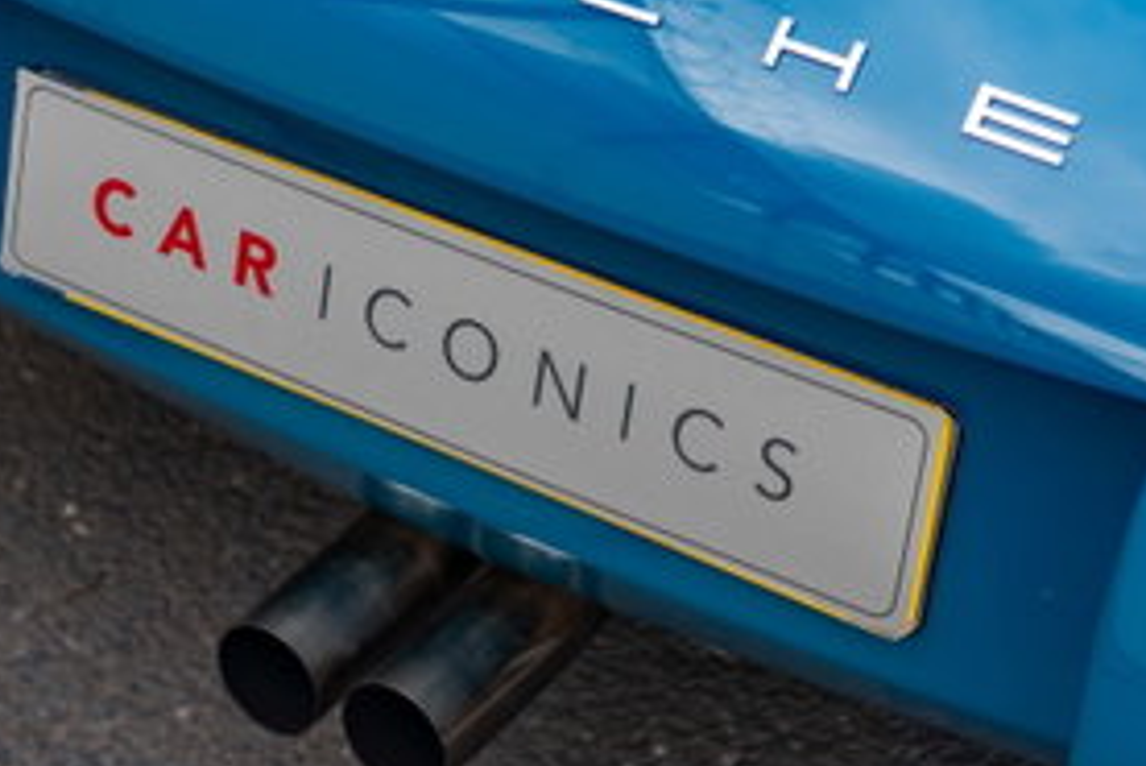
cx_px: 596
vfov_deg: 13.9
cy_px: 21
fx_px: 3089
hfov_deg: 21.0
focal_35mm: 97
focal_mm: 35
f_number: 2.5
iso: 400
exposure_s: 1/640
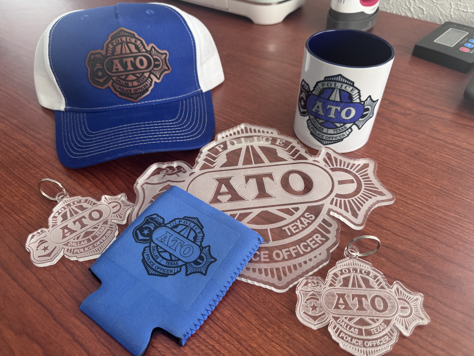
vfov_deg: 56.8
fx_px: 329
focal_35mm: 24
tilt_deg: -47.1
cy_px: 178
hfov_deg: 71.6
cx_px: 237
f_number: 1.78
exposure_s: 1/95
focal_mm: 6.76
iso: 200
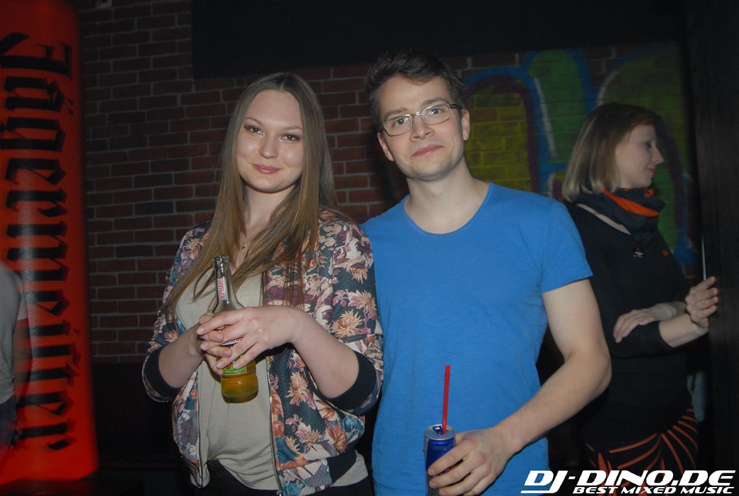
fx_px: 741
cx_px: 370
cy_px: 248
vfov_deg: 37.0
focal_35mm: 36
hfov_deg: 53.0
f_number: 6.3
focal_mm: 24
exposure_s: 1/15
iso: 400
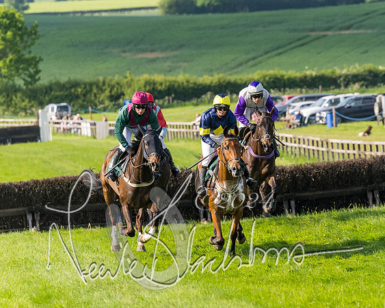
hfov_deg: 4.5
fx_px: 4897
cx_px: 256
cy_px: 180
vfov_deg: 3.6
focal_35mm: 430
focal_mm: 160
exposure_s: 1/3200
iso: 500
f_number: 4
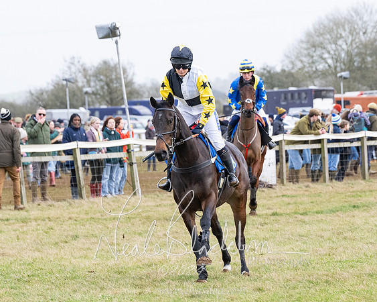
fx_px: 3089
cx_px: 206
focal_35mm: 277
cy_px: 186
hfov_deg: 7.0
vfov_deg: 5.6
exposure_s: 1/1250
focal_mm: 120
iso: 800
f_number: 4
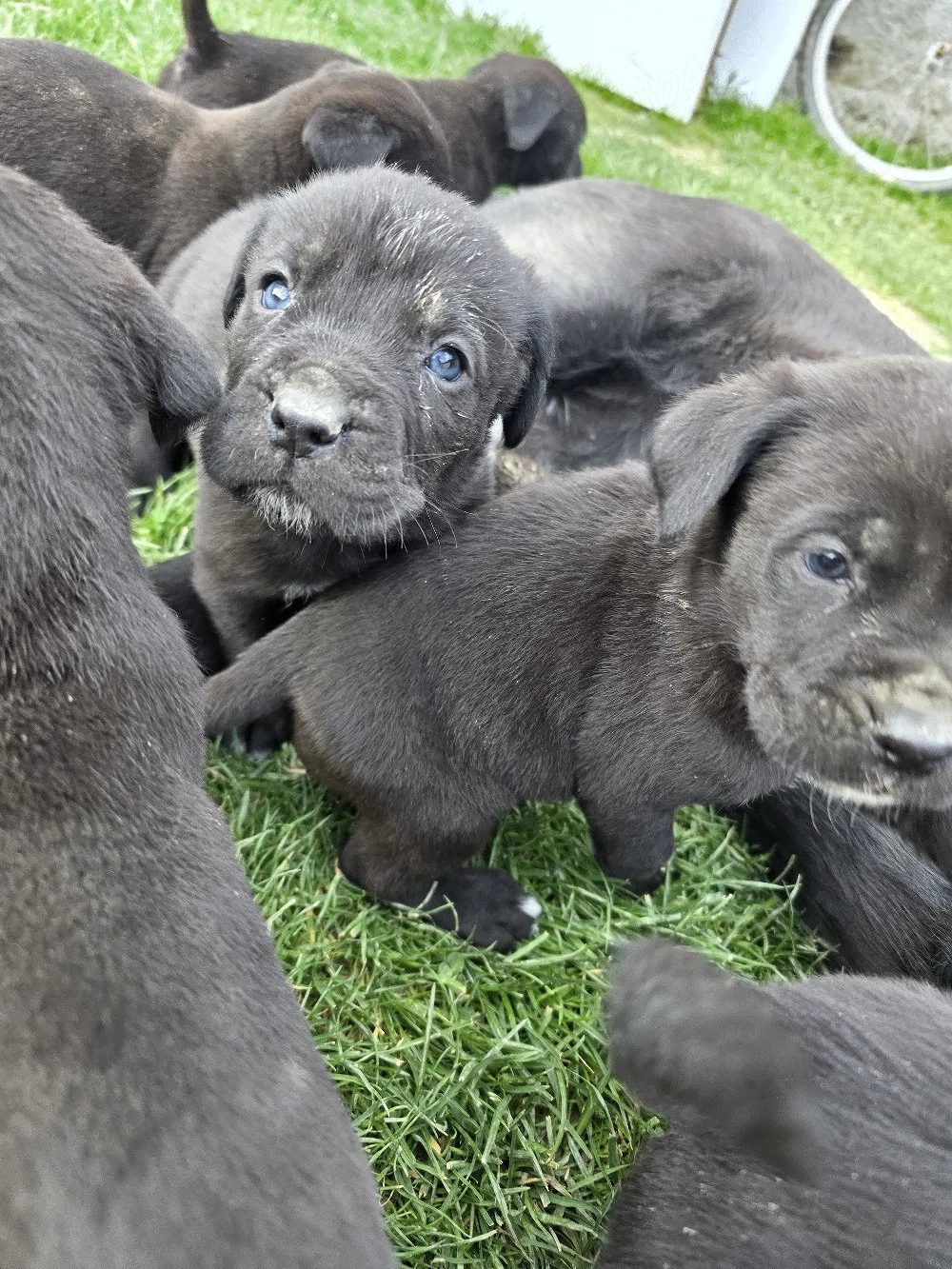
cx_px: 476
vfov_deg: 73.9
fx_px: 843
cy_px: 634
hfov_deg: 58.9
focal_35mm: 23
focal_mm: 6.3
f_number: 1.7
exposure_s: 1/182
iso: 100
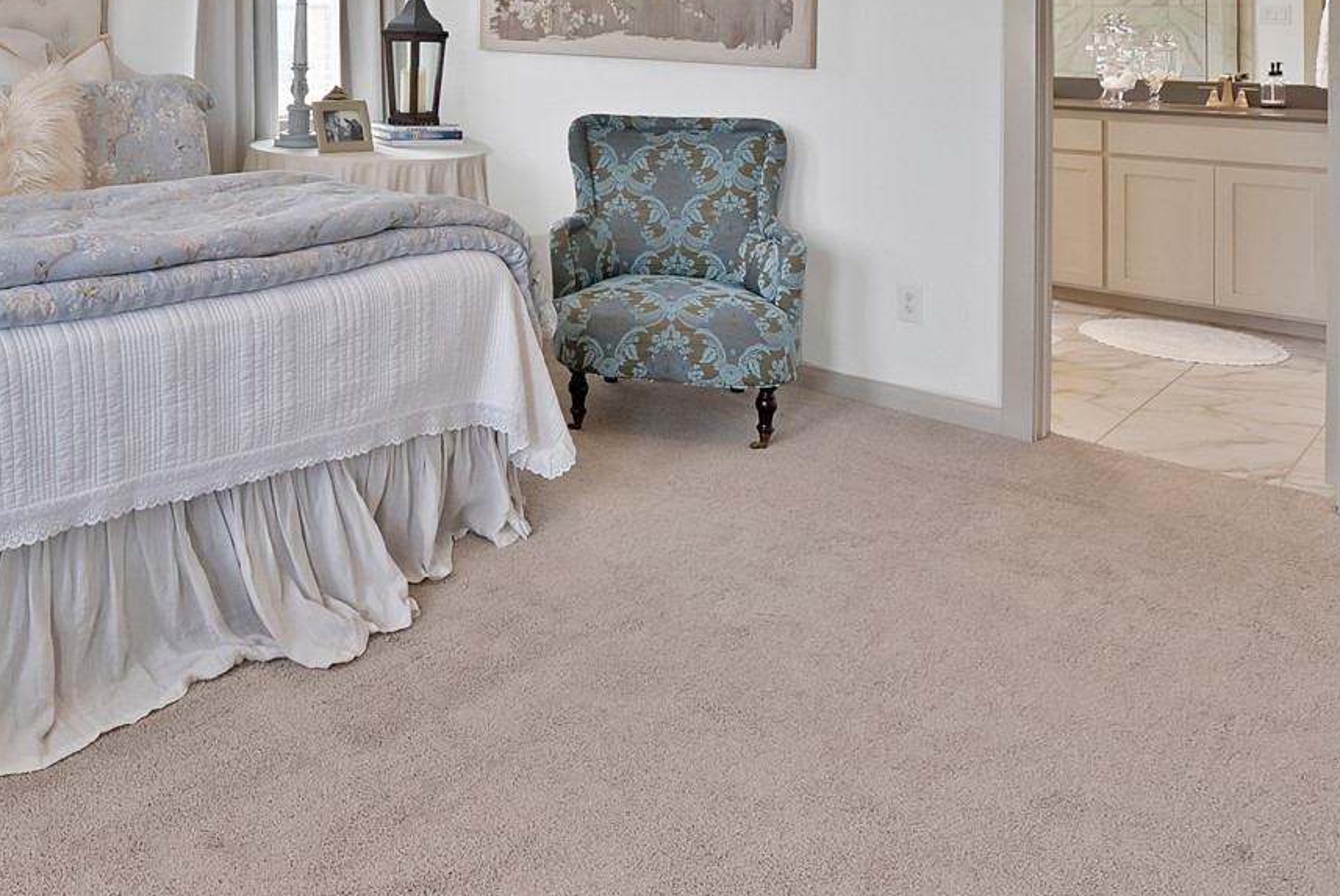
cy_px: 52
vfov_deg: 41.8
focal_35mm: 28
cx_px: 508
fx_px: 1043
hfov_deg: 64.5
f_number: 9
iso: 640
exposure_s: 1/4
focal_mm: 12
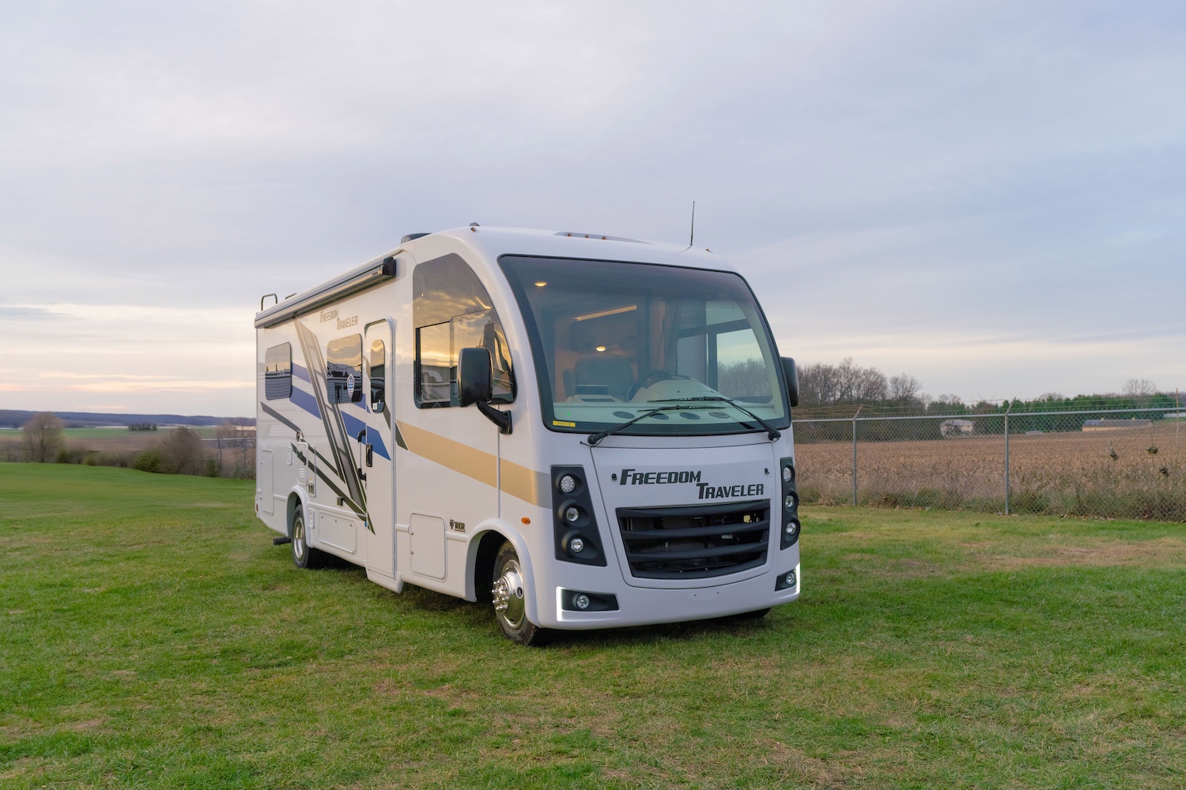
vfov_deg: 42.3
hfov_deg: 60.3
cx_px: 593
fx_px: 1021
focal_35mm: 31
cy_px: 395
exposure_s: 1/250
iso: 500
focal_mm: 31
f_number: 5.6
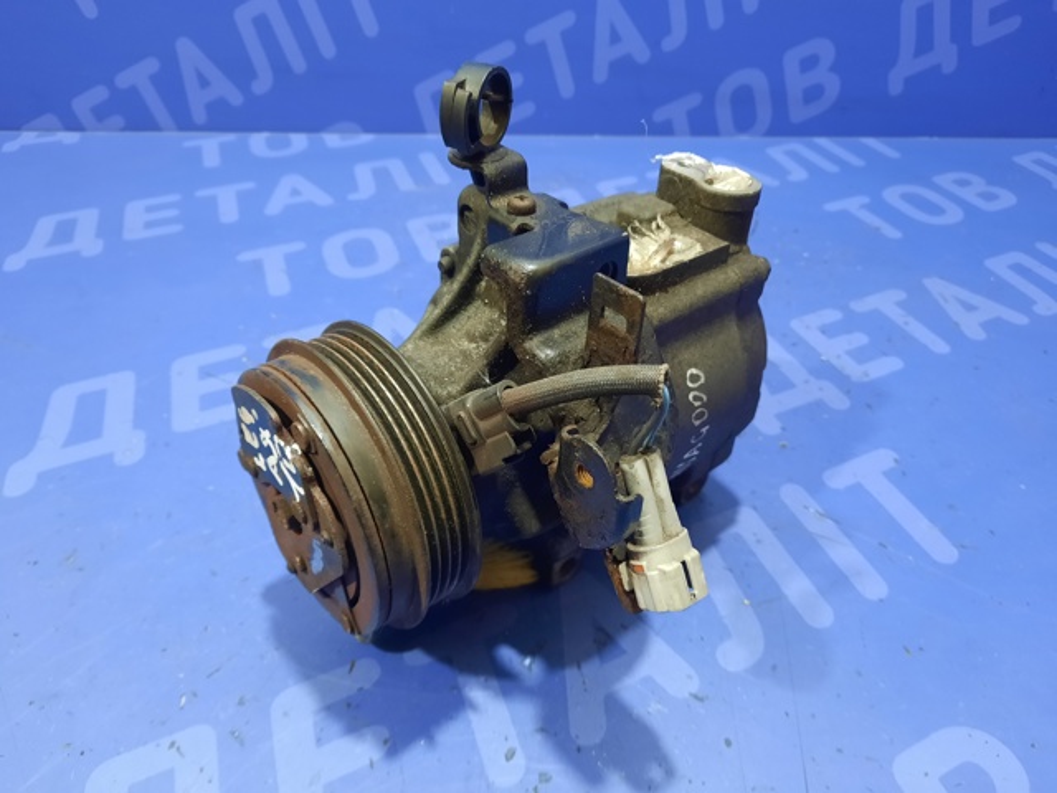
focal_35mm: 25
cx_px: 528
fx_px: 763
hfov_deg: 69.4
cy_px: 396
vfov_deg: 54.9
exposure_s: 1/25
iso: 400
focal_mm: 4.6
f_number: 2
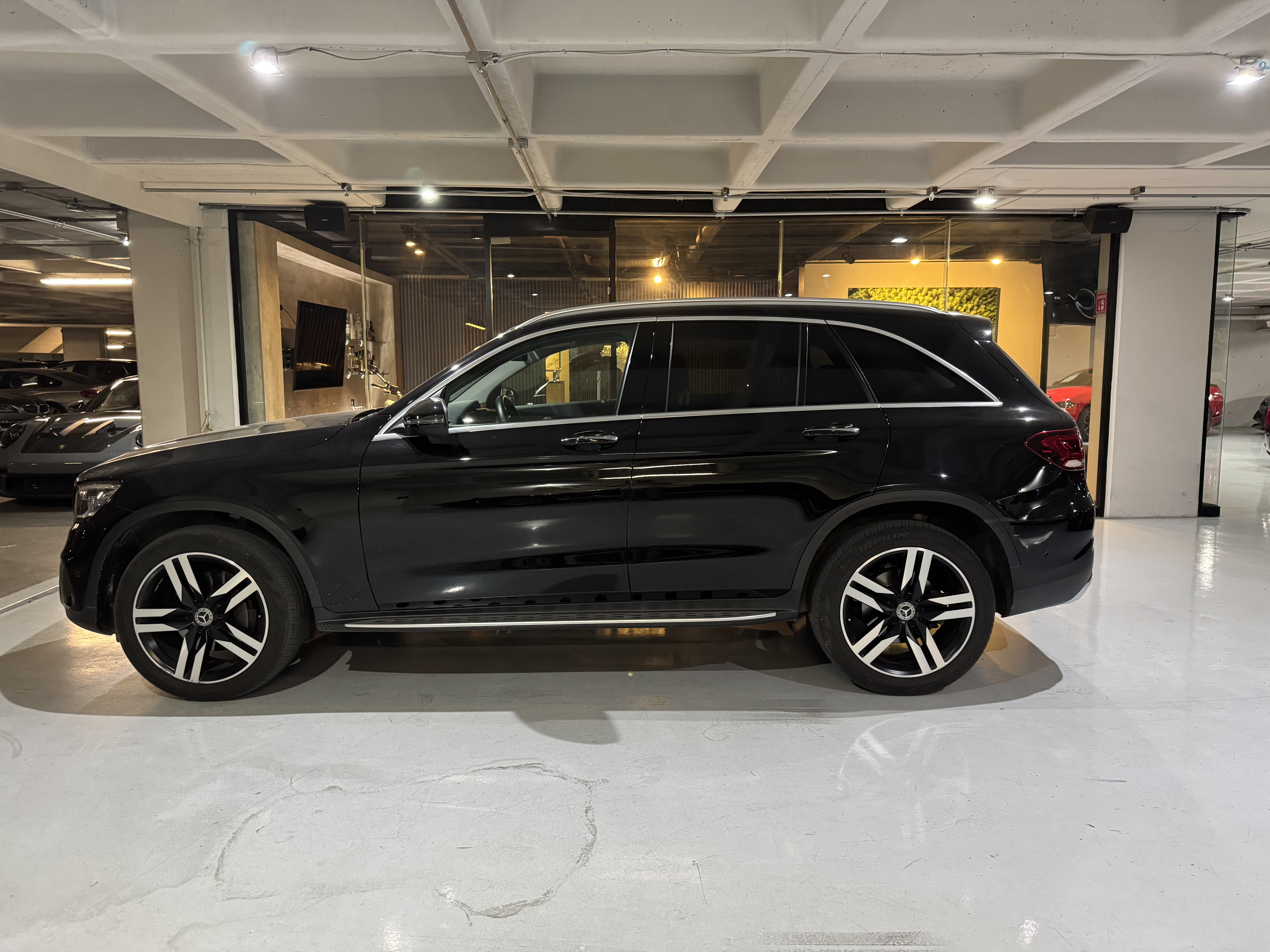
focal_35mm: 24
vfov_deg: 56.8
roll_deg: +0.0
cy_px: 476
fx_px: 881
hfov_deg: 71.6
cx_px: 635
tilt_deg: -7.6
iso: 640
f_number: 1.78
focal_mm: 6.76
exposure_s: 1/60
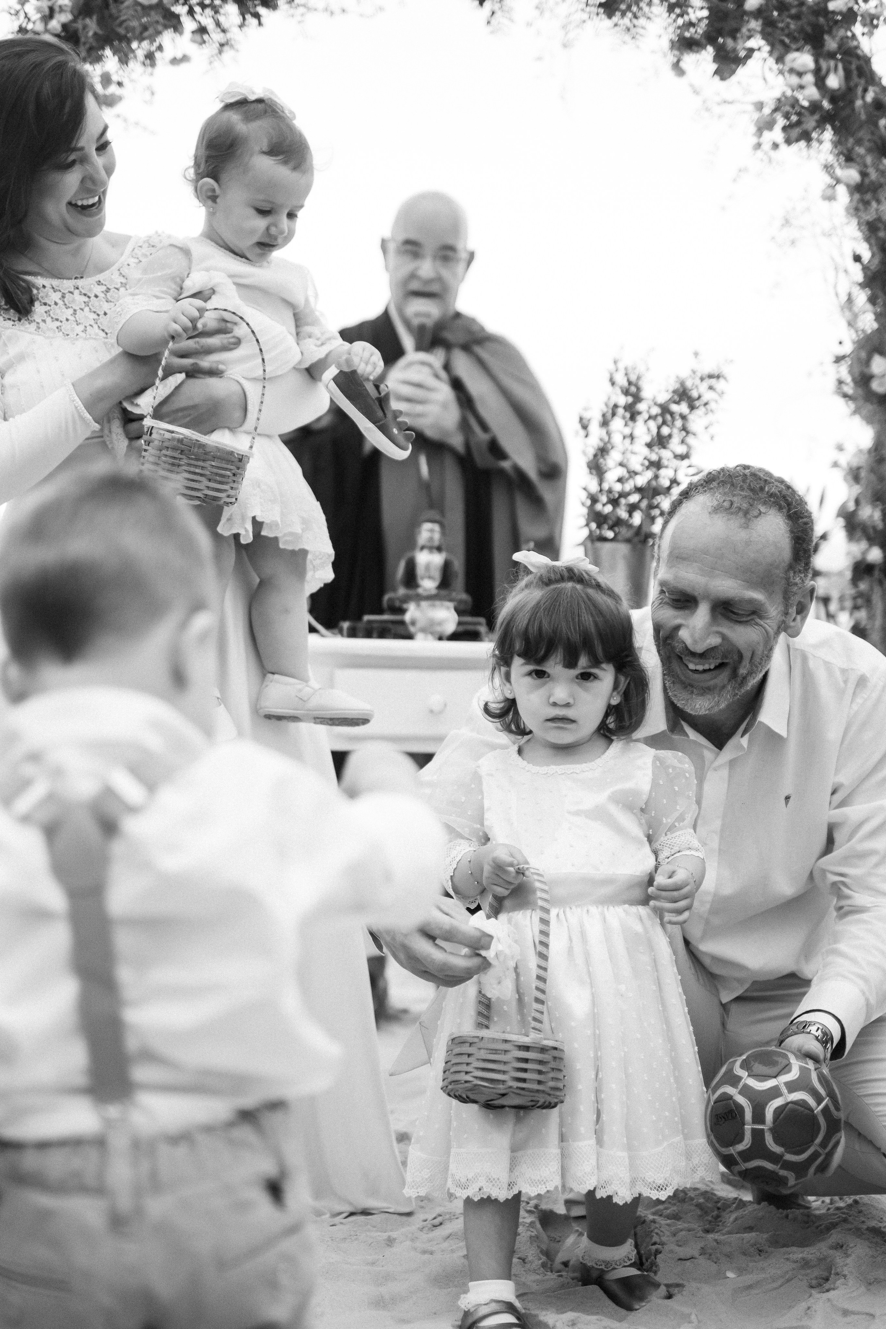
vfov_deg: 37.5
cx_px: 443
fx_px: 1956
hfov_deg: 25.5
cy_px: 664
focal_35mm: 53
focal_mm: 35
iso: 800
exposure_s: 1/2500
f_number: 1.6
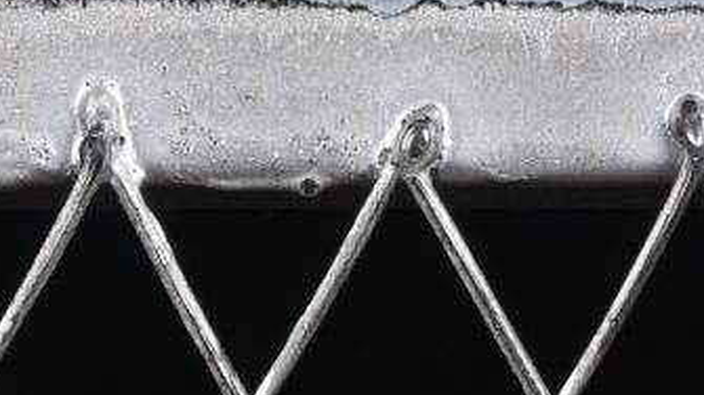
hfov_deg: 3.6
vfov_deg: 2.0
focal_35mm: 601
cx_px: 521
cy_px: -1127
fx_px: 11213
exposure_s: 1/60
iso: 160
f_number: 6.3
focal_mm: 50
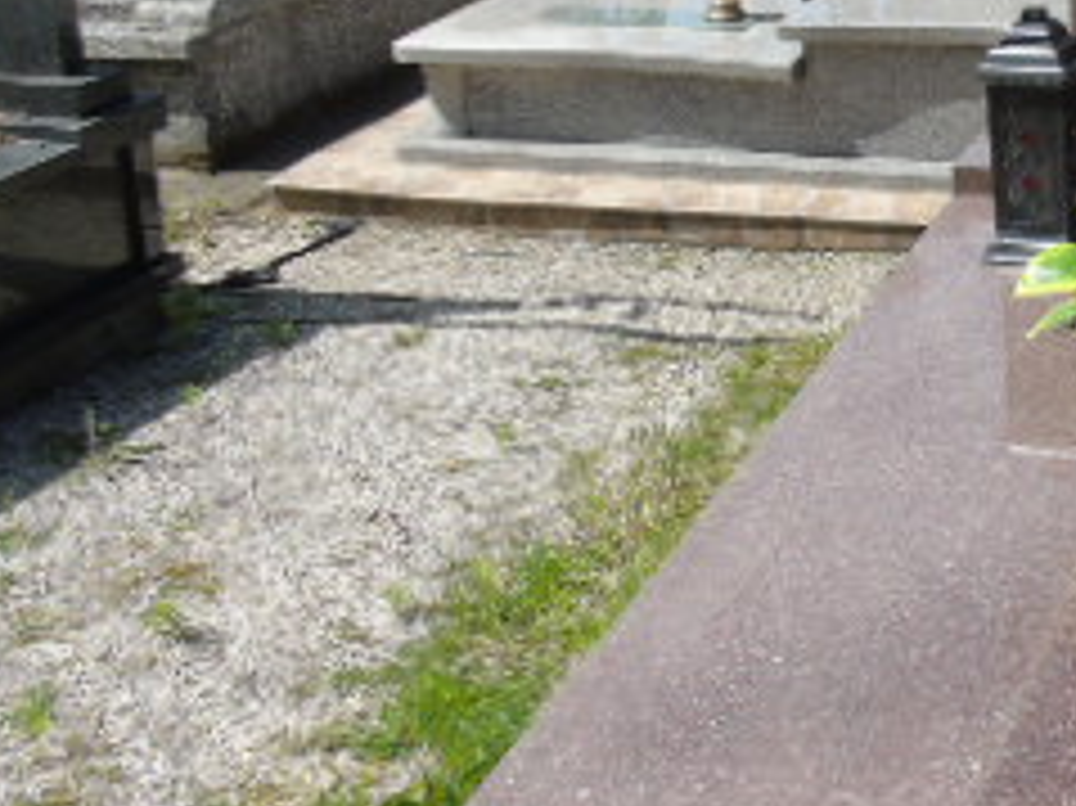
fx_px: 2082
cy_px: 243
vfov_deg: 21.8
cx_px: 1166
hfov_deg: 26.8
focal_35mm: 67
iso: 80
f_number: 3.4
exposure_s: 1/800
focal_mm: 4.4
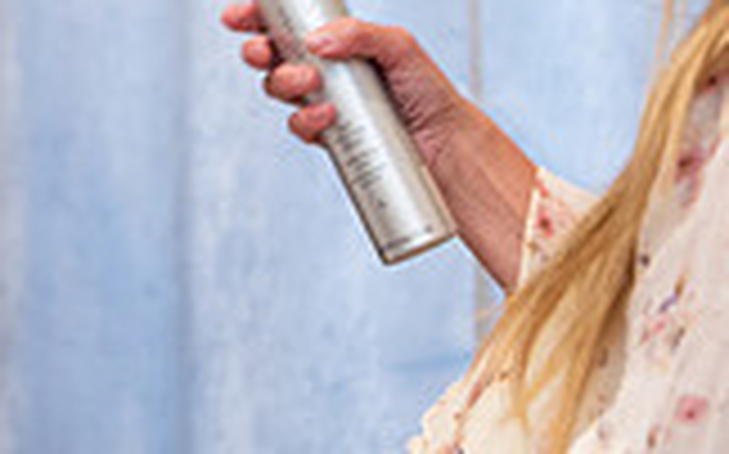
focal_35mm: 153
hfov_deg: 13.1
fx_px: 3038
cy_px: -261
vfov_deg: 8.3
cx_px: -256
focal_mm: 42
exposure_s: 1/250
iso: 2500
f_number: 2.8
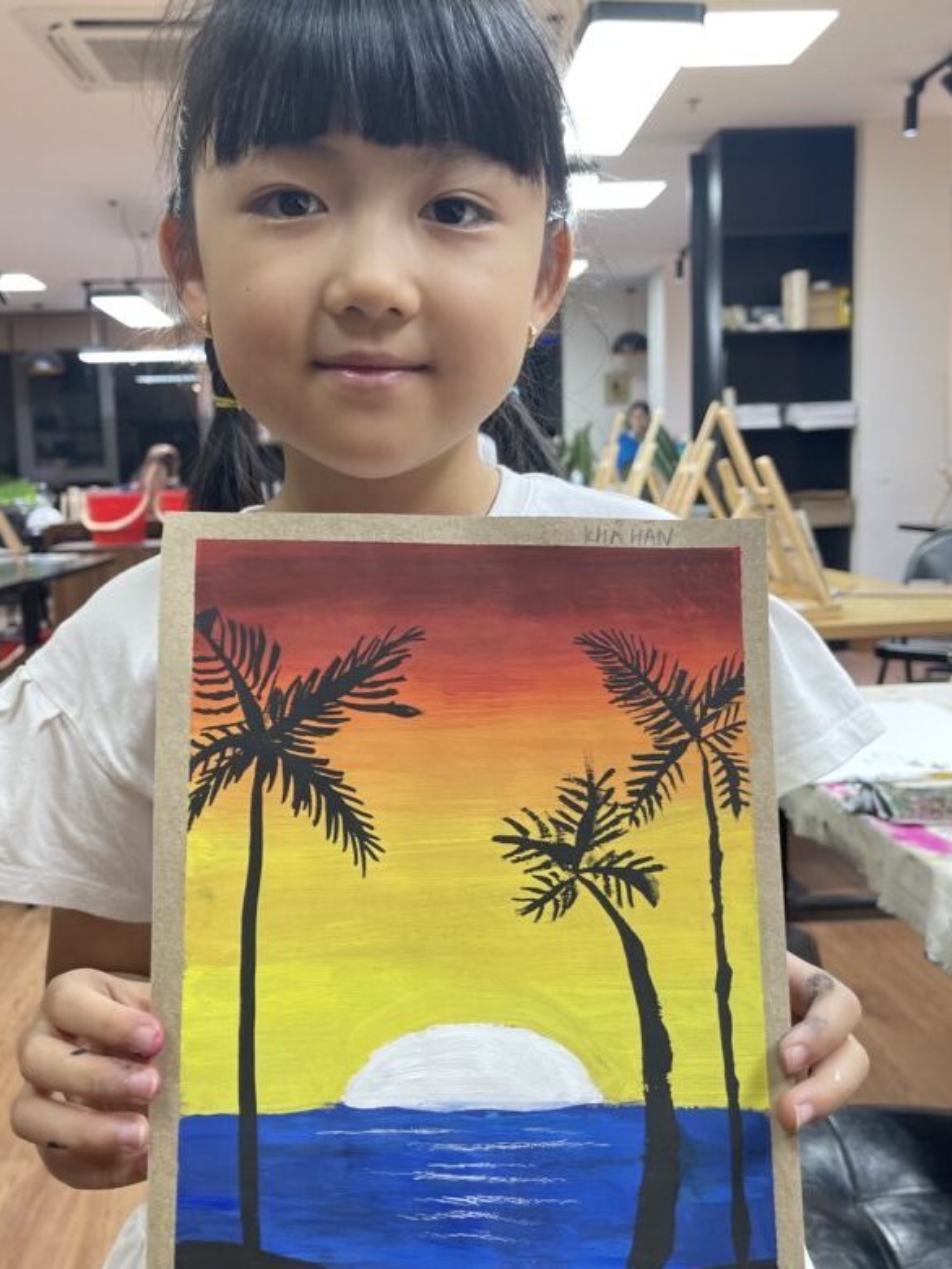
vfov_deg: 56.8
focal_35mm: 32
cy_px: 630
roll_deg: +1.6
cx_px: 450
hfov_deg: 44.2
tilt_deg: -7.4
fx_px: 1173
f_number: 1.6
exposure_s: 1/100
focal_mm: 5.1
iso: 100
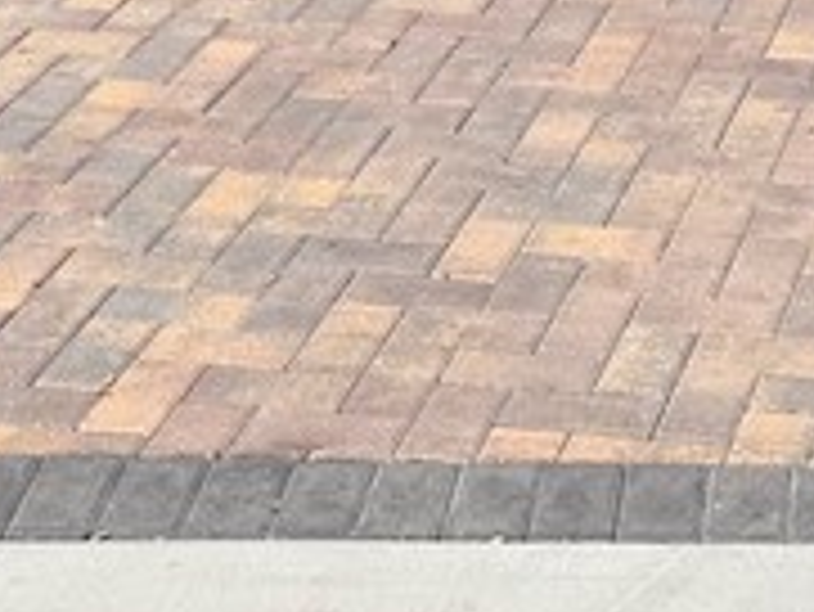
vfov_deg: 9.2
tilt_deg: +5.0
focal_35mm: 136
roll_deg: -1.4
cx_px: 1016
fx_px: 3200
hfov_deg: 14.0
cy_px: -1084
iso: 80
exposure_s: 1/7353
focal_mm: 6.76
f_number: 1.78
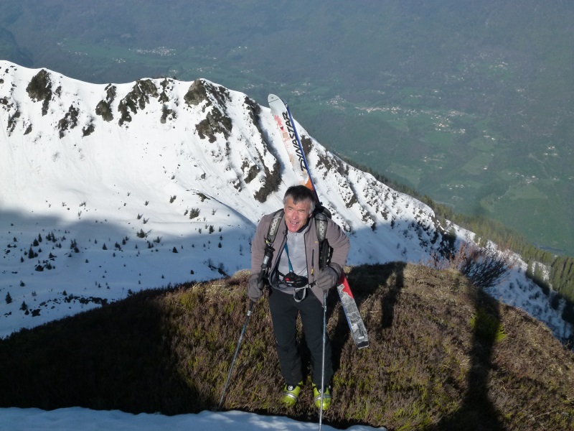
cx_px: 287
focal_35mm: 51
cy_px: 216
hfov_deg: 37.5
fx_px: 846
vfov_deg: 28.6
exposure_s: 1/800
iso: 160
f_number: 5.6
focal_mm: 9.1
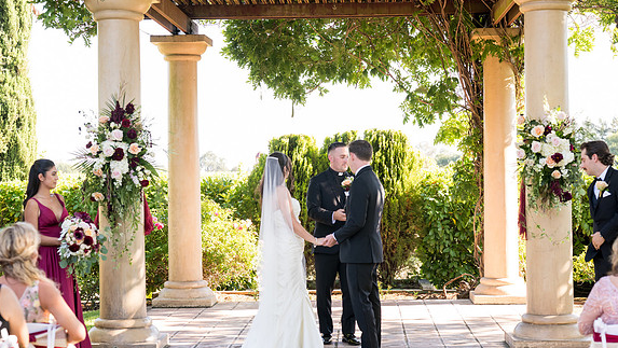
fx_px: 1164
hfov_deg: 29.7
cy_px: 196
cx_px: 311
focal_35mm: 71
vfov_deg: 17.0
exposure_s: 1/400
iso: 800
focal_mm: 67
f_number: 4
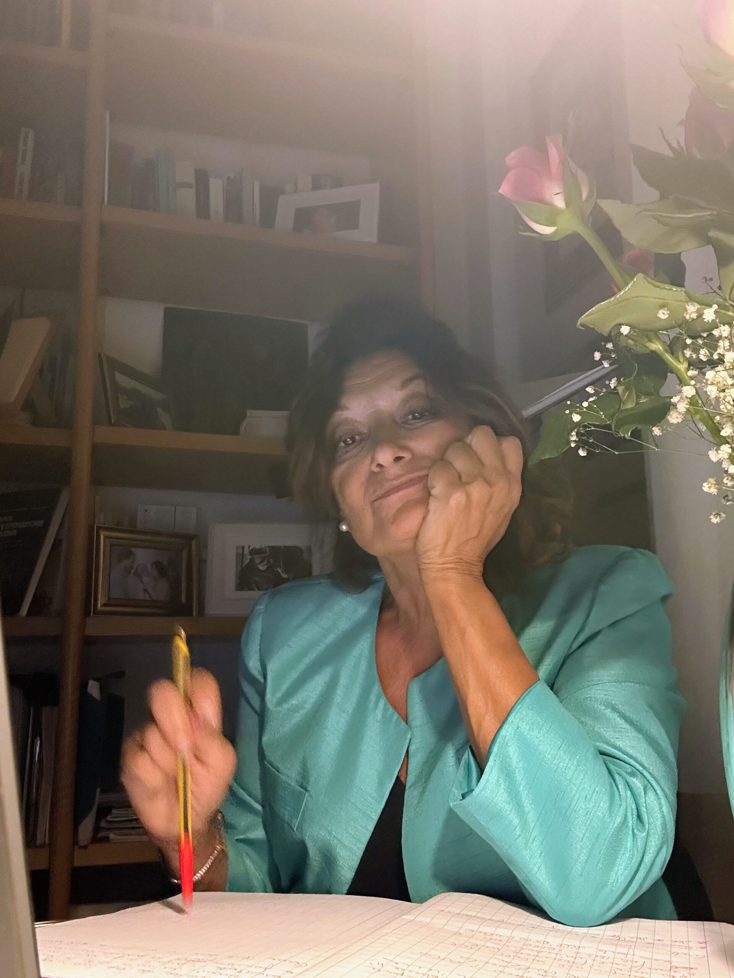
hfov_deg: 46.8
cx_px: 367
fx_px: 848
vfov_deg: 60.0
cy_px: 489
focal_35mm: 30
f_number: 1.9
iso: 500
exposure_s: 1/25
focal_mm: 2.69
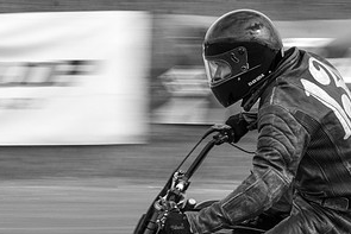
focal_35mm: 220
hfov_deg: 9.3
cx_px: 242
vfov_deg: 6.2
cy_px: 215
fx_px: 2146
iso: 125
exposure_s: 1/100
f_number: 22
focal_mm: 60
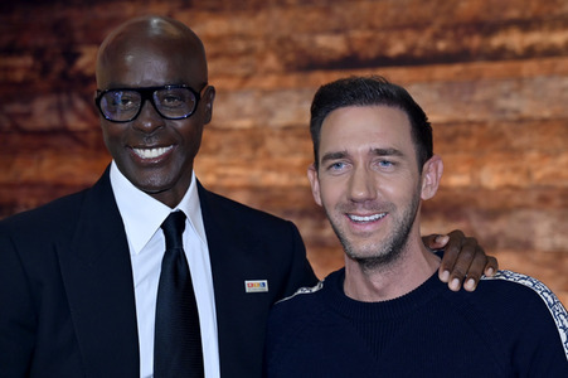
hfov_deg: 27.0
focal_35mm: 75
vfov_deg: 18.2
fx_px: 1182
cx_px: 284
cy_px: 189
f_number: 4
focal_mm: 75
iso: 1000
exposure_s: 1/200
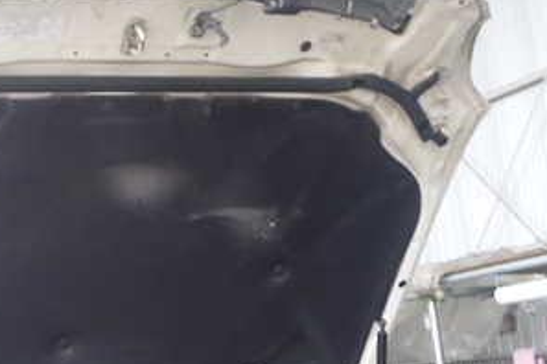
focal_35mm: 63
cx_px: 53
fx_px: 957
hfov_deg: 30.5
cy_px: 259
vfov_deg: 21.4
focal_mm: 5.4
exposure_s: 1/125
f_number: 2.3
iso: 200
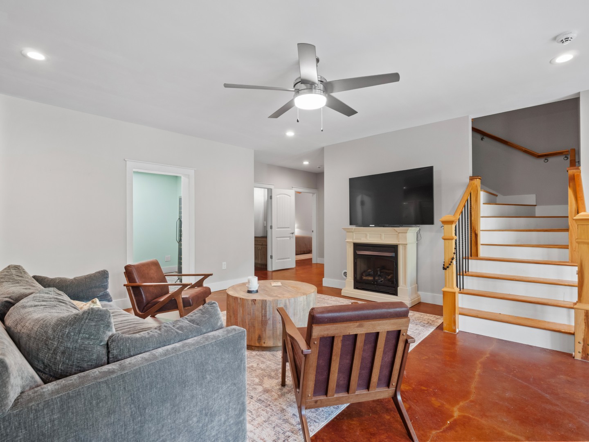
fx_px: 306
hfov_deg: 87.8
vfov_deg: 71.6
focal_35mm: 18
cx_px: 294
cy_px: 221
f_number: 5.6
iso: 400
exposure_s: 1/3
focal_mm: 9
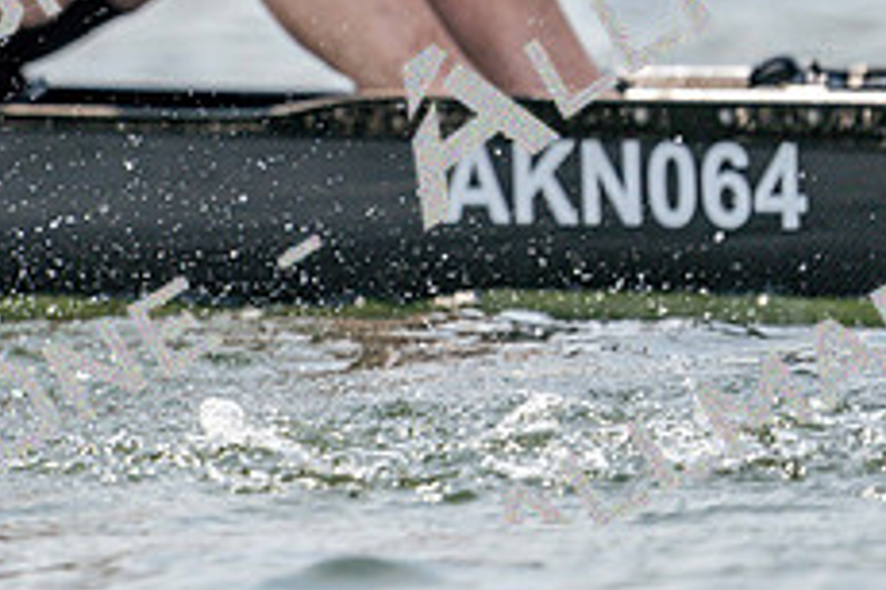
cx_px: 73
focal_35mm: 1169
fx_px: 28749
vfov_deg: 1.2
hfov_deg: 1.8
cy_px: -137
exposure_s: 1/1600
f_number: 6.3
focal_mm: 463
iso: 320
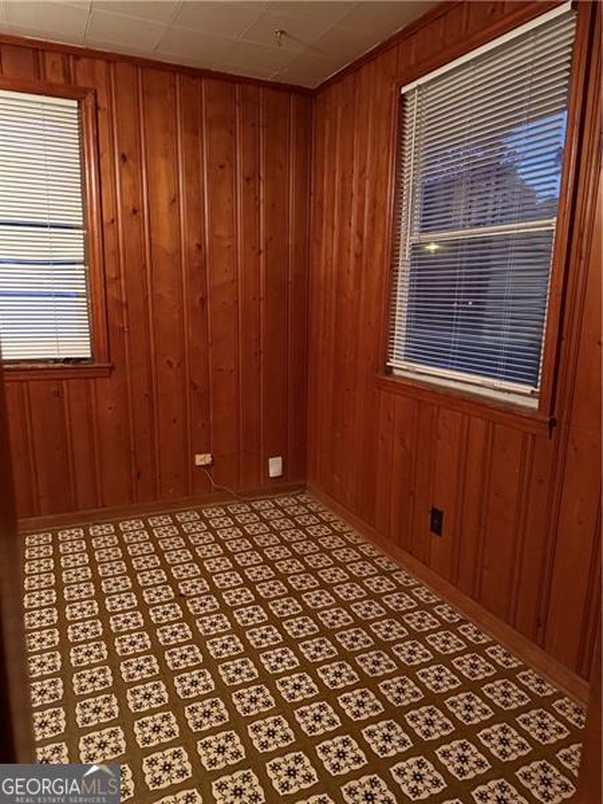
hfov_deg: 56.8
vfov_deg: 71.6
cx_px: 302
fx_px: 557
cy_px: 402
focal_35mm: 24
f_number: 1.78
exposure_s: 1/30
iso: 1000
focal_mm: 6.76
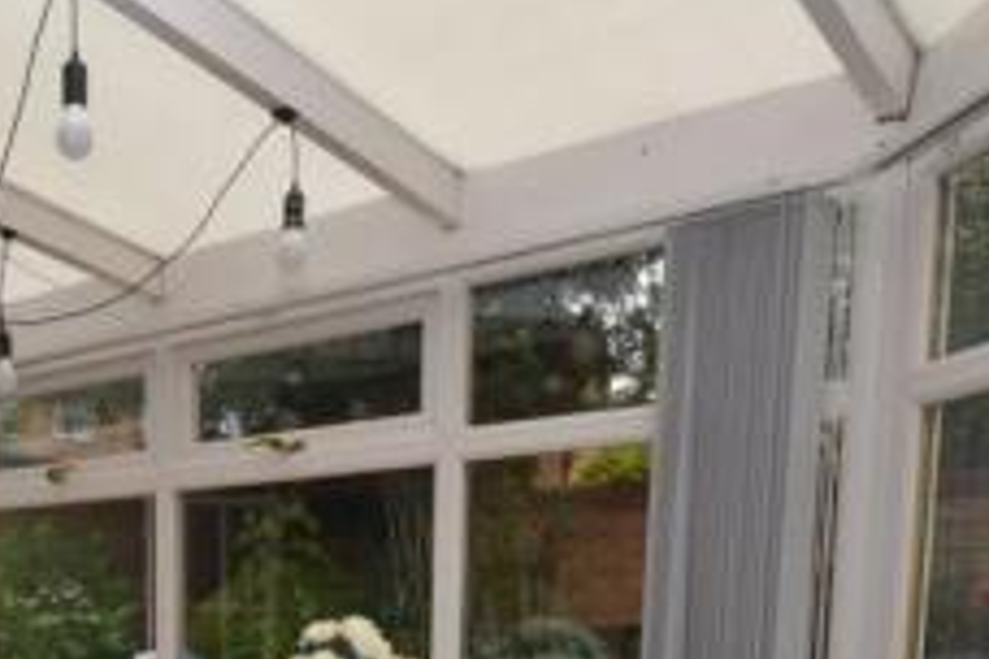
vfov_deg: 27.4
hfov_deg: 43.2
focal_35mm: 43
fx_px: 1181
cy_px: 791
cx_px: 189
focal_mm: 10
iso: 100
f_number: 7.1
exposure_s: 1/200
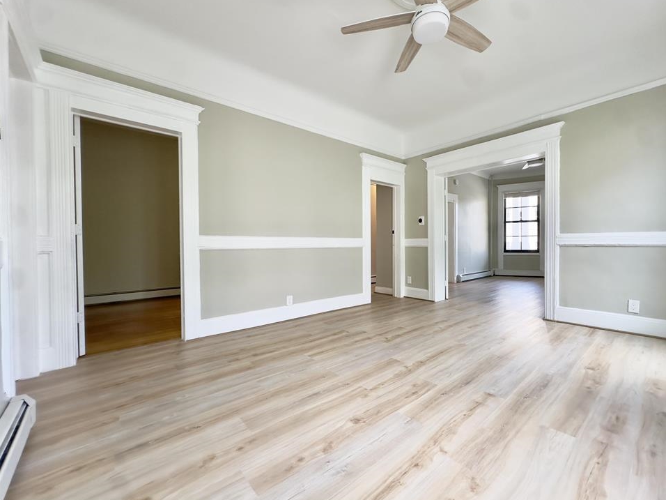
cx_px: 355
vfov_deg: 81.7
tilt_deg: -0.9
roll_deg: +0.2
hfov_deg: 98.0
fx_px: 289
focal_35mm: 15
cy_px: 248
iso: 125
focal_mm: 2.22
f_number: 2.2
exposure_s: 1/99
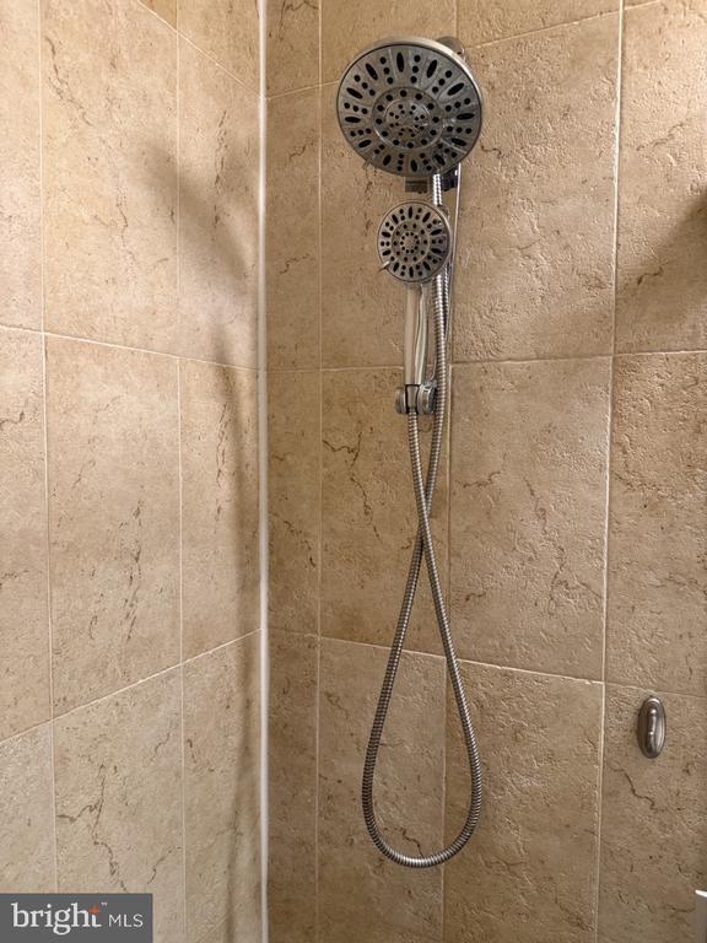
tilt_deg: -1.4
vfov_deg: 71.6
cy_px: 472
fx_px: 654
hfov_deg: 56.8
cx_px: 354
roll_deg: -1.7
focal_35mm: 24
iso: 200
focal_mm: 6.76
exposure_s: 1/60
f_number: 1.78
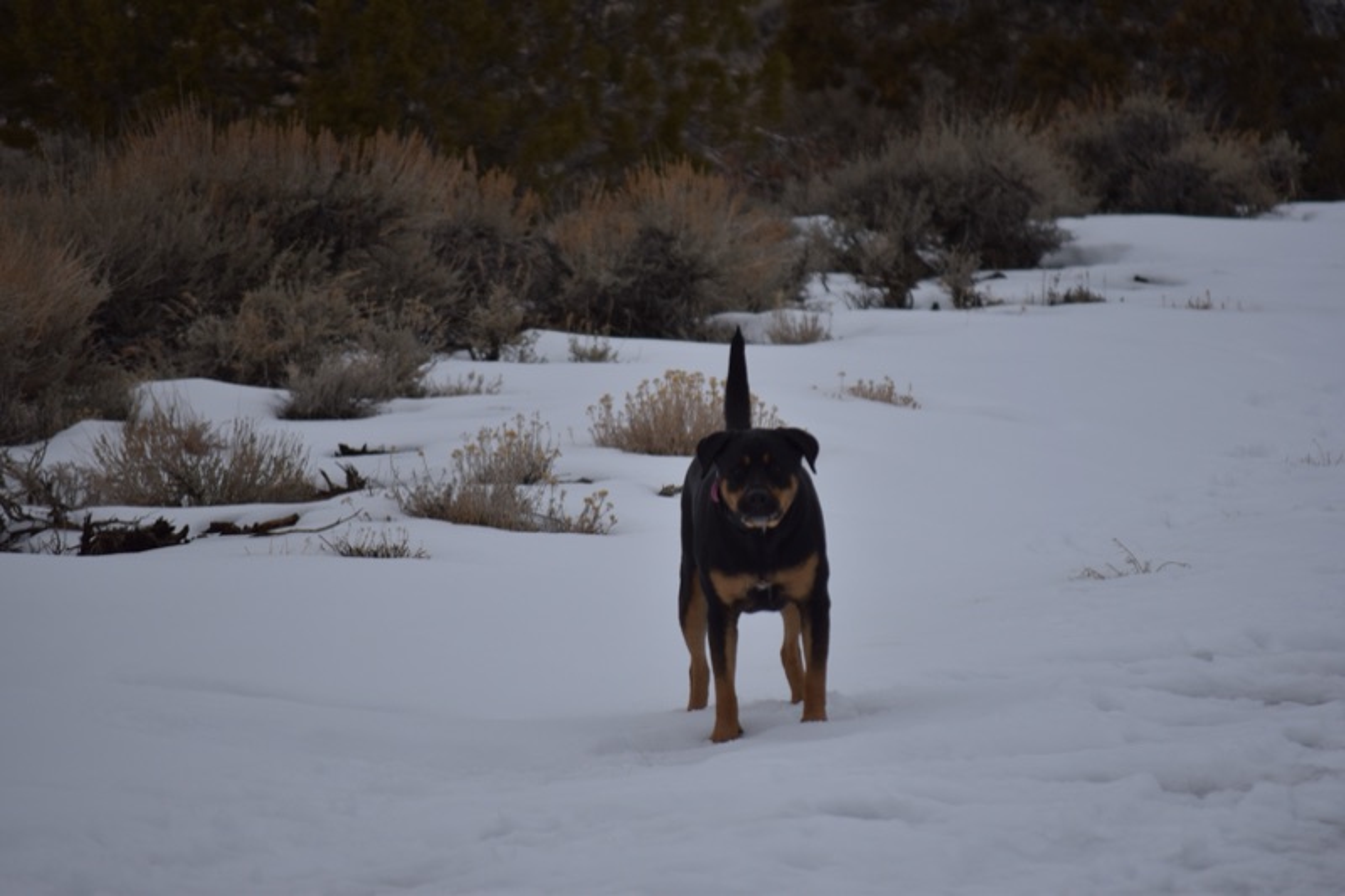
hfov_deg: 6.9
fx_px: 11205
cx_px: 672
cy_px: 448
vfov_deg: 4.6
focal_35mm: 300
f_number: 5.6
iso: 200
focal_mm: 200
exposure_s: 1/1250
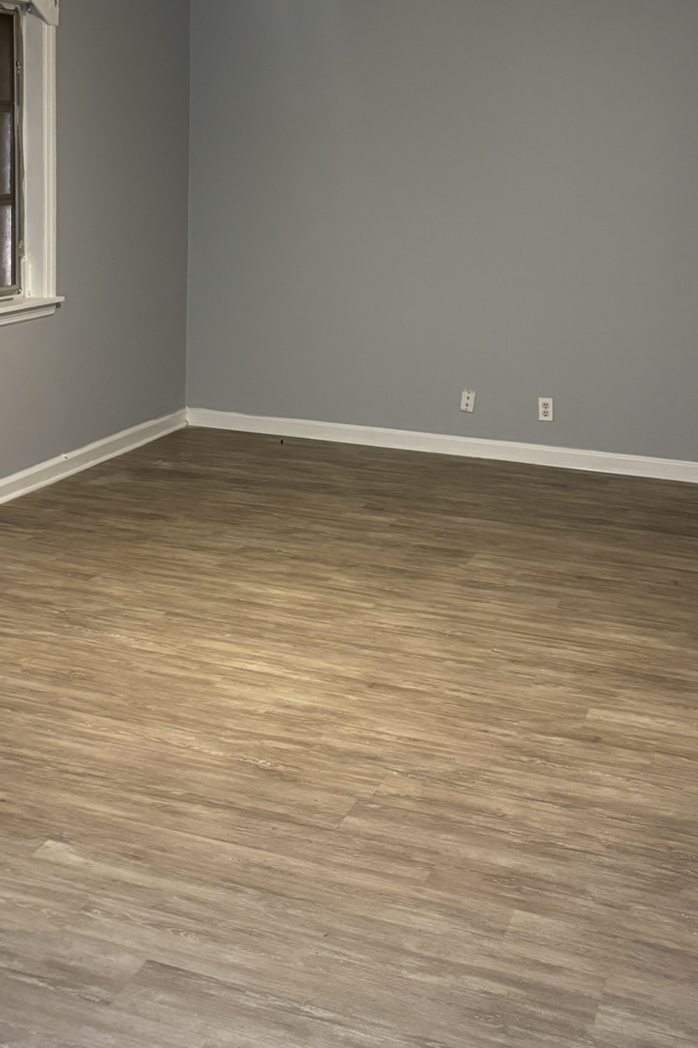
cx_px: 308
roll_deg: -3.3
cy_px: 304
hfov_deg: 29.8
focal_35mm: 45
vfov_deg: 42.7
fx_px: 1309
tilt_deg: -7.3
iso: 320
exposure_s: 1/60
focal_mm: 5.96
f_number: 1.6
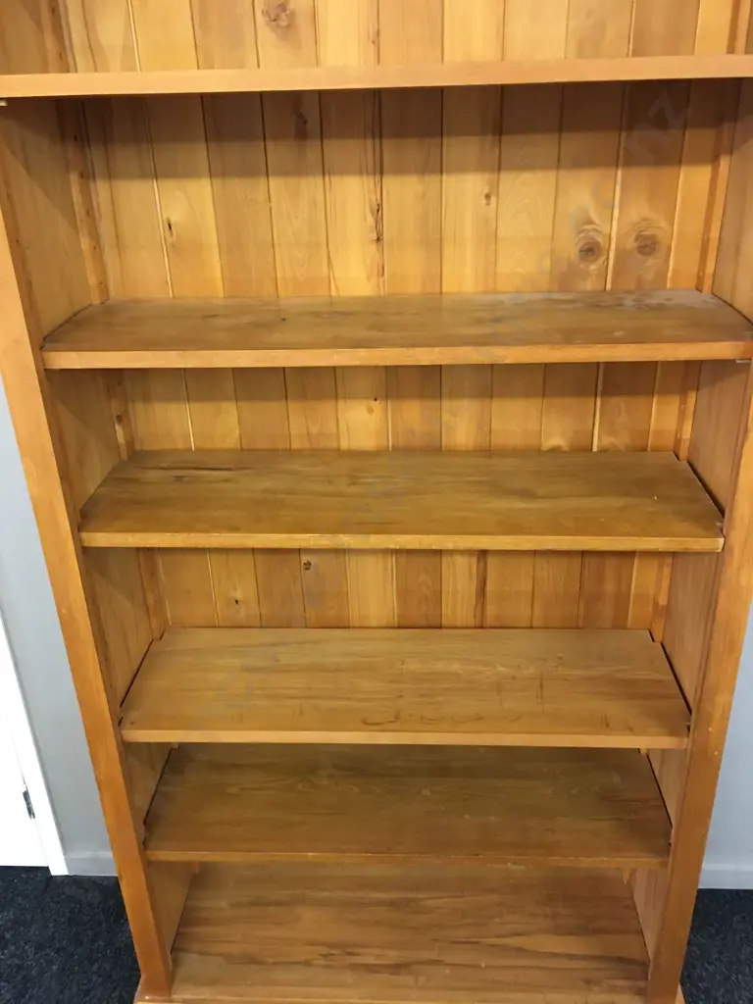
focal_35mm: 29
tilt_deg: -25.5
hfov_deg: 48.2
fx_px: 841
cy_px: 502
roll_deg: +0.9
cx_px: 376
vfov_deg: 61.7
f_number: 2.2
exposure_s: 1/17
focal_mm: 4.15
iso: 125
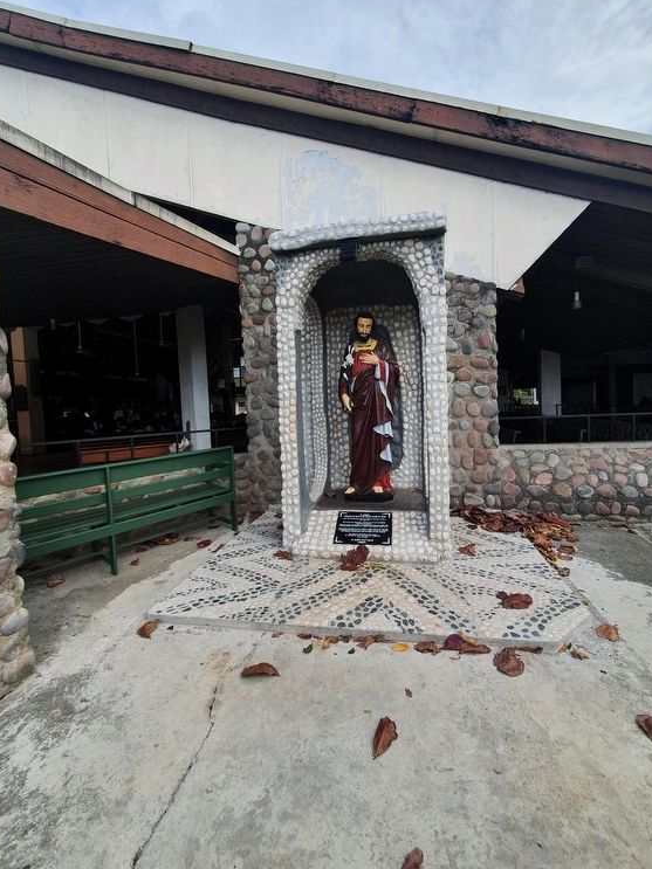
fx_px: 352
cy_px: 420
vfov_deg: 102.0
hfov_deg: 85.6
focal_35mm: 14
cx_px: 342
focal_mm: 1.8
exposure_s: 1/546
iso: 50
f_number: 2.2
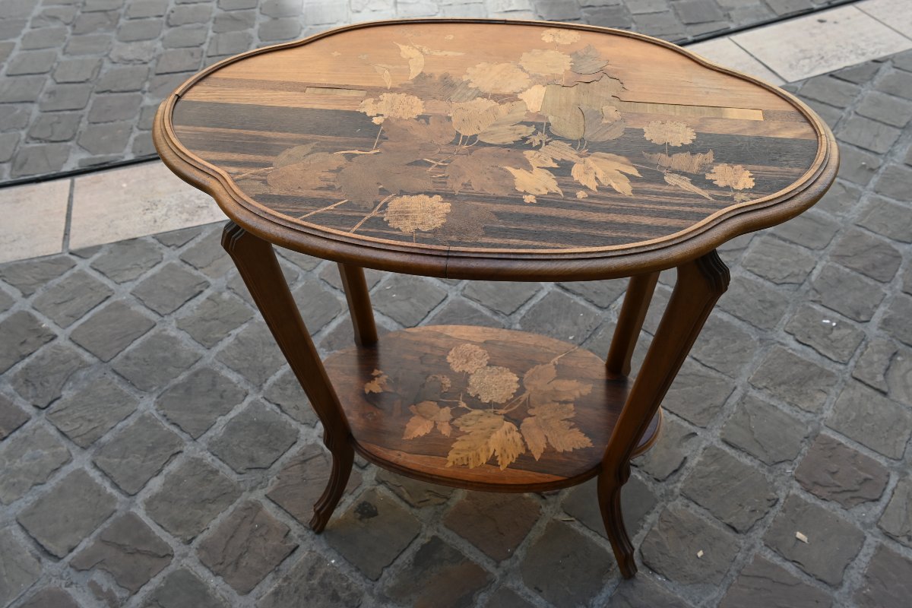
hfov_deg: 58.3
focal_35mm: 32
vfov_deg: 40.8
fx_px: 817
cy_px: 304
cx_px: 456
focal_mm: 21.5
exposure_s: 1/250
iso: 200
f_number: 5.6
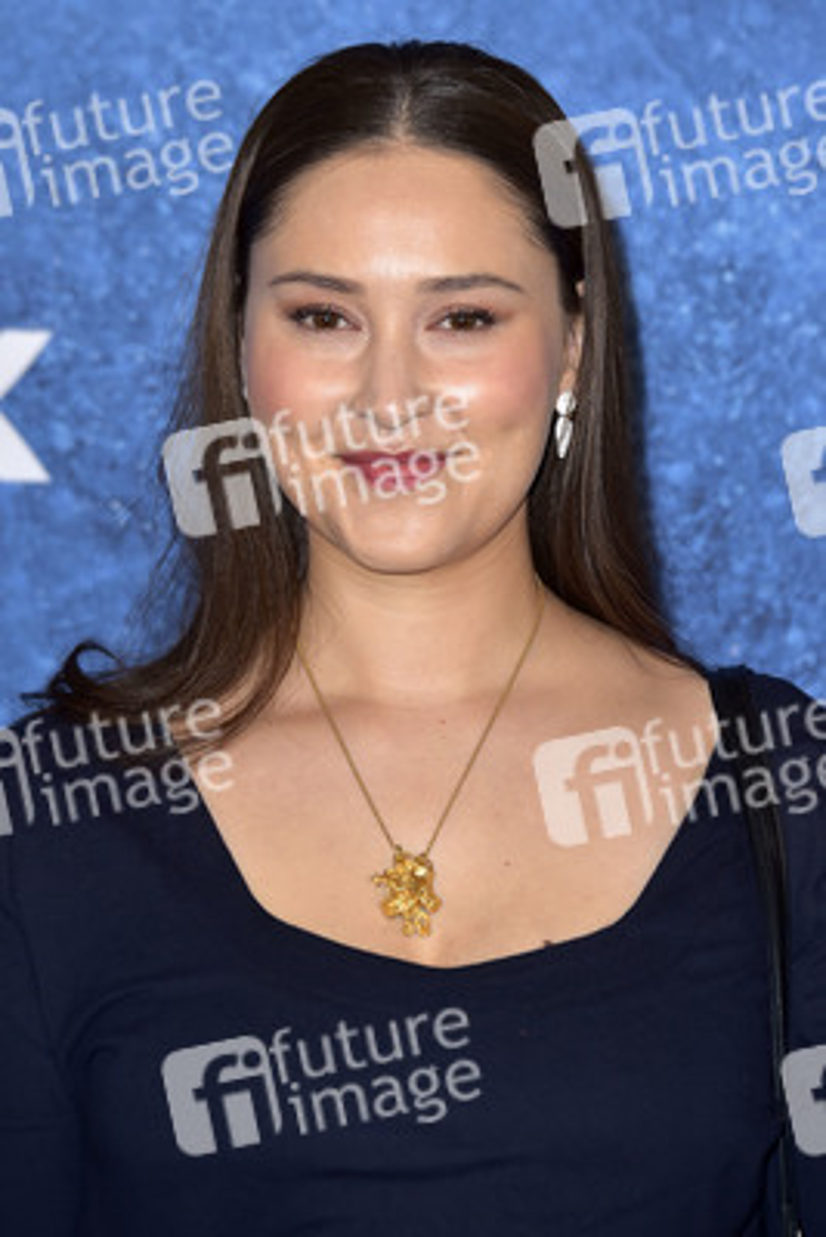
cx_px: 413
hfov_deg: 7.6
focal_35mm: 180
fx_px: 6189
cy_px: 618
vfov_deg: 11.4
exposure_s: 1/250
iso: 320
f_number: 6.3
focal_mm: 180
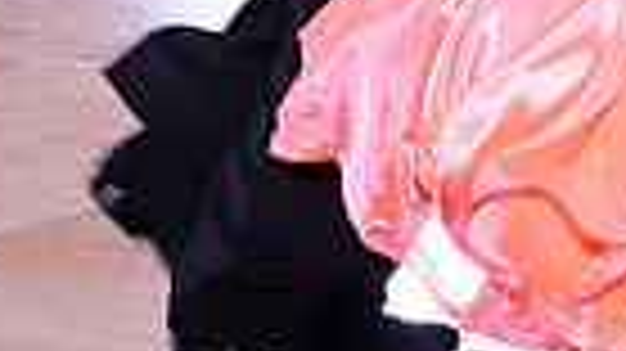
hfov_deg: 12.2
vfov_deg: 6.5
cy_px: -562
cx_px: 588
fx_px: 2903
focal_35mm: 175
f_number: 4.5
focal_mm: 40
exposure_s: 1/250
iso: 2500
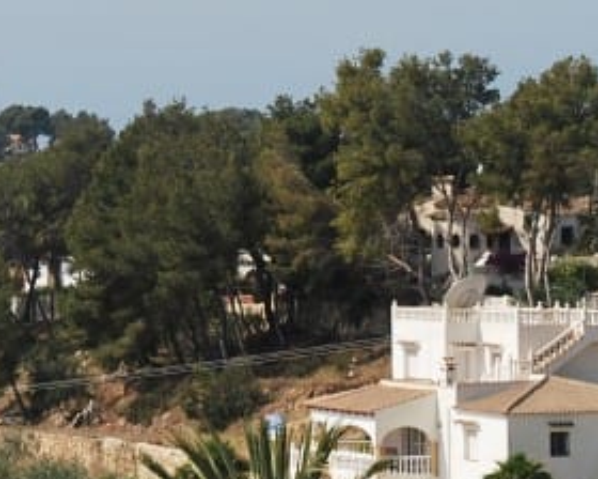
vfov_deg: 7.0
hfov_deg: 8.6
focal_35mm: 221
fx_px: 3917
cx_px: -150
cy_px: 41
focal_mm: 55
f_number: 10
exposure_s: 1/250
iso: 180
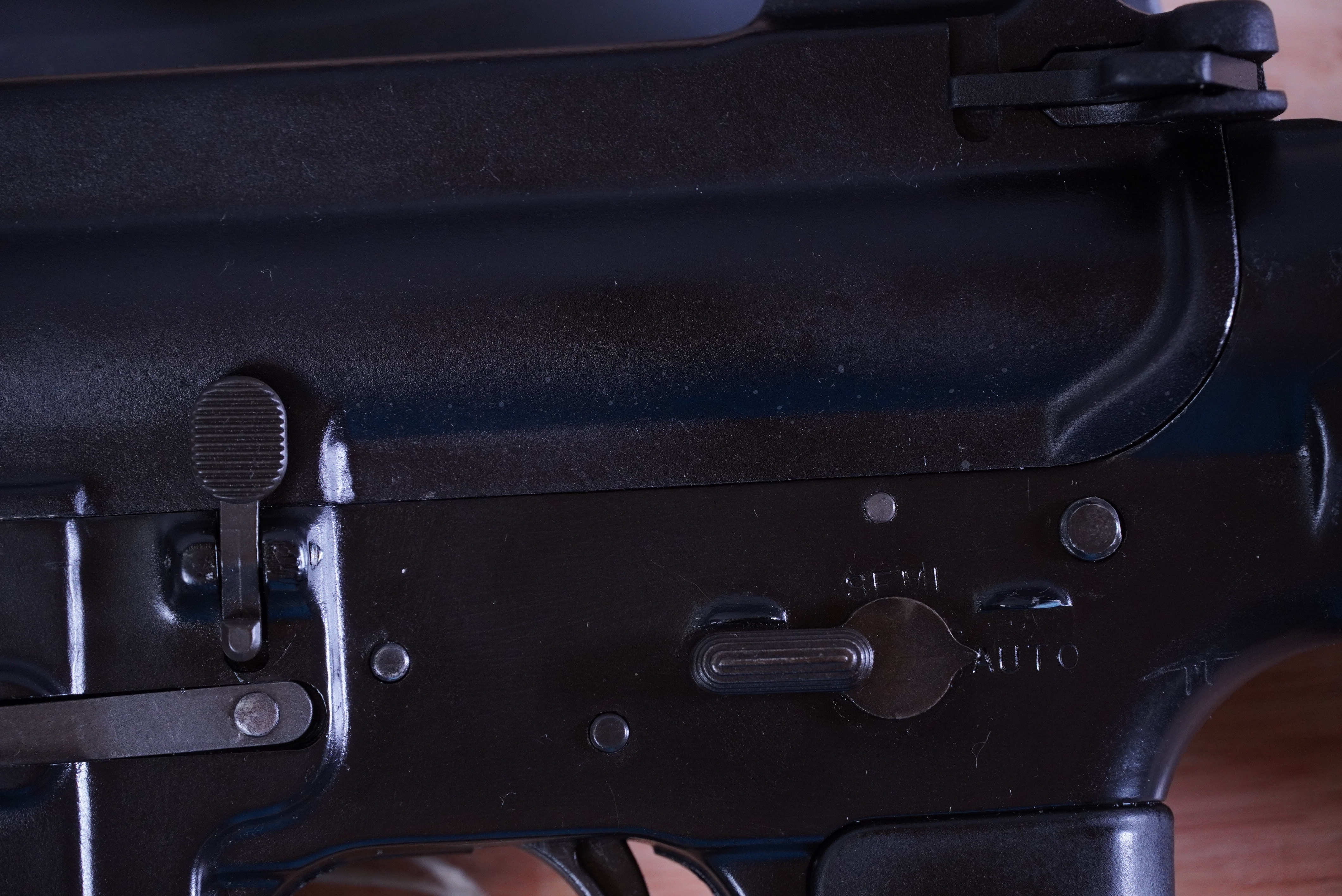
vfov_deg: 7.0
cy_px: 448
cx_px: 671
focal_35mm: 196
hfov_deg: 10.5
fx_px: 7329
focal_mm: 131
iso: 1000
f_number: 5.6
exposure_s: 1/125
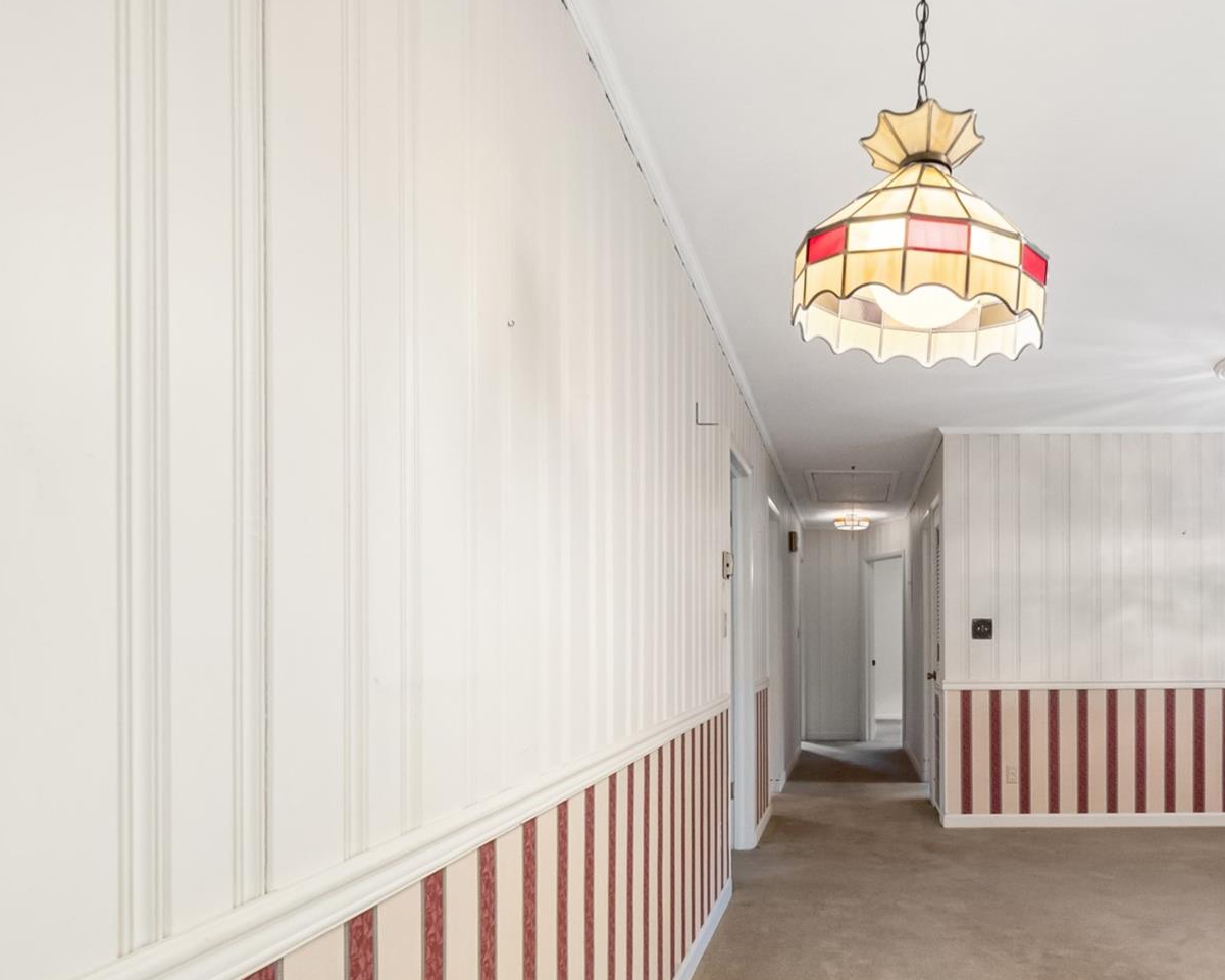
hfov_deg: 67.1
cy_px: 674
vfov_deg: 57.2
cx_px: 875
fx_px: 870
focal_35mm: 24
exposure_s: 1/30
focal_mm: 10
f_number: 7.1
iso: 200
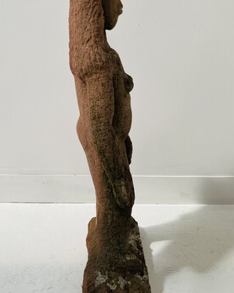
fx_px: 303
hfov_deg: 42.0
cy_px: 136
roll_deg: +1.8
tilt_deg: -14.9
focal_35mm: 35
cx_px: 93
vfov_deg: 51.5
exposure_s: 1/121
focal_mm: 4.25
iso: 64
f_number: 1.8
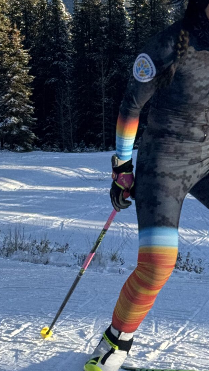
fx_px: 1192
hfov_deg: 9.9
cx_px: 212
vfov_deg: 17.7
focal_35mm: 121
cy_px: 111
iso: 64
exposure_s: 1/2179
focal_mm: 6.76
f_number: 1.78
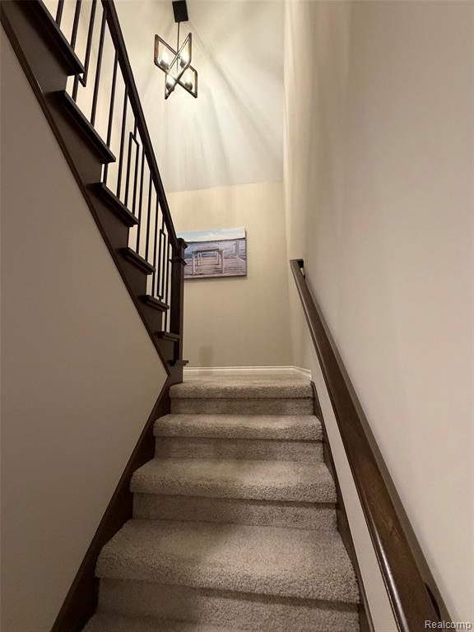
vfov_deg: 102.1
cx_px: 237
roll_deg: +0.1
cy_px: 316
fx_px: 256
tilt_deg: +11.5
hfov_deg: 85.7
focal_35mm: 14
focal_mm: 2.22
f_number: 2.2
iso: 500
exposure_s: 1/60
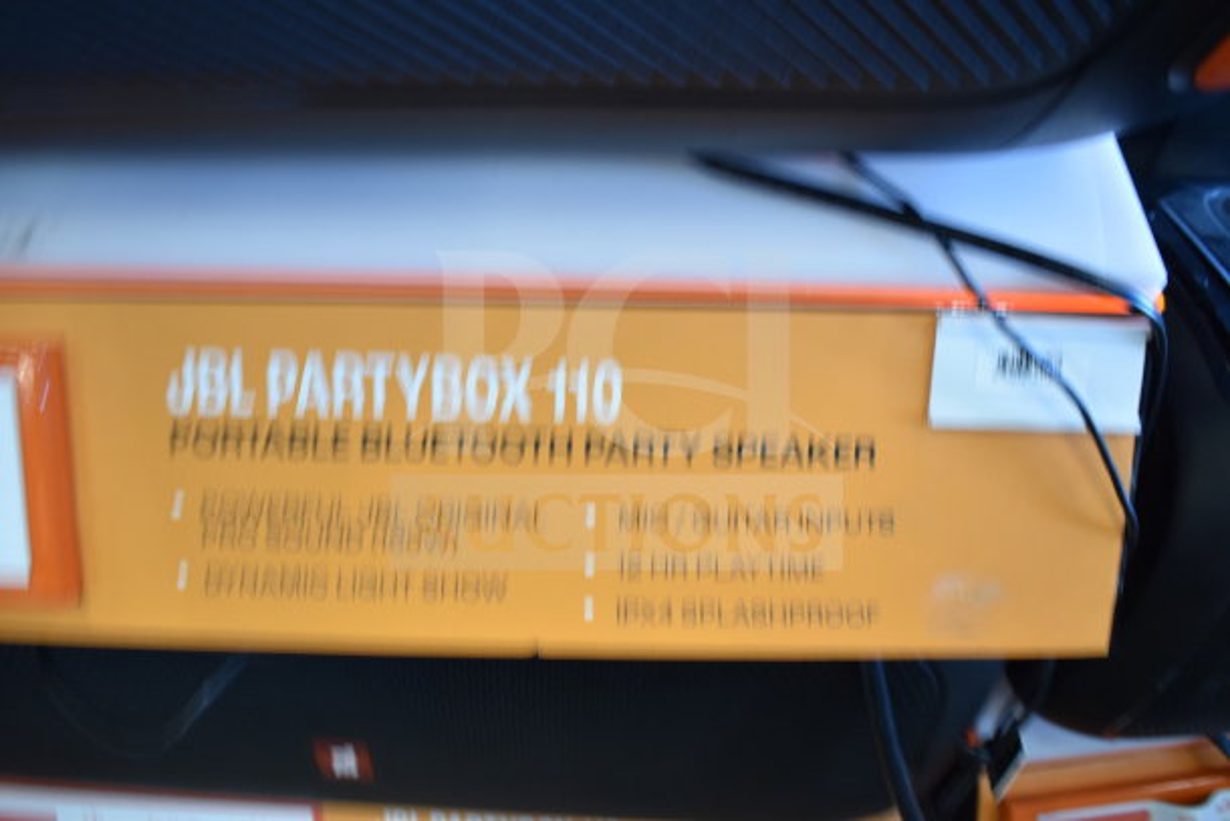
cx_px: 615
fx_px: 1025
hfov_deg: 61.9
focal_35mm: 30
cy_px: 410
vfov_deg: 43.6
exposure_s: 1/30
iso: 720
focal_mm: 20
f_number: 3.8
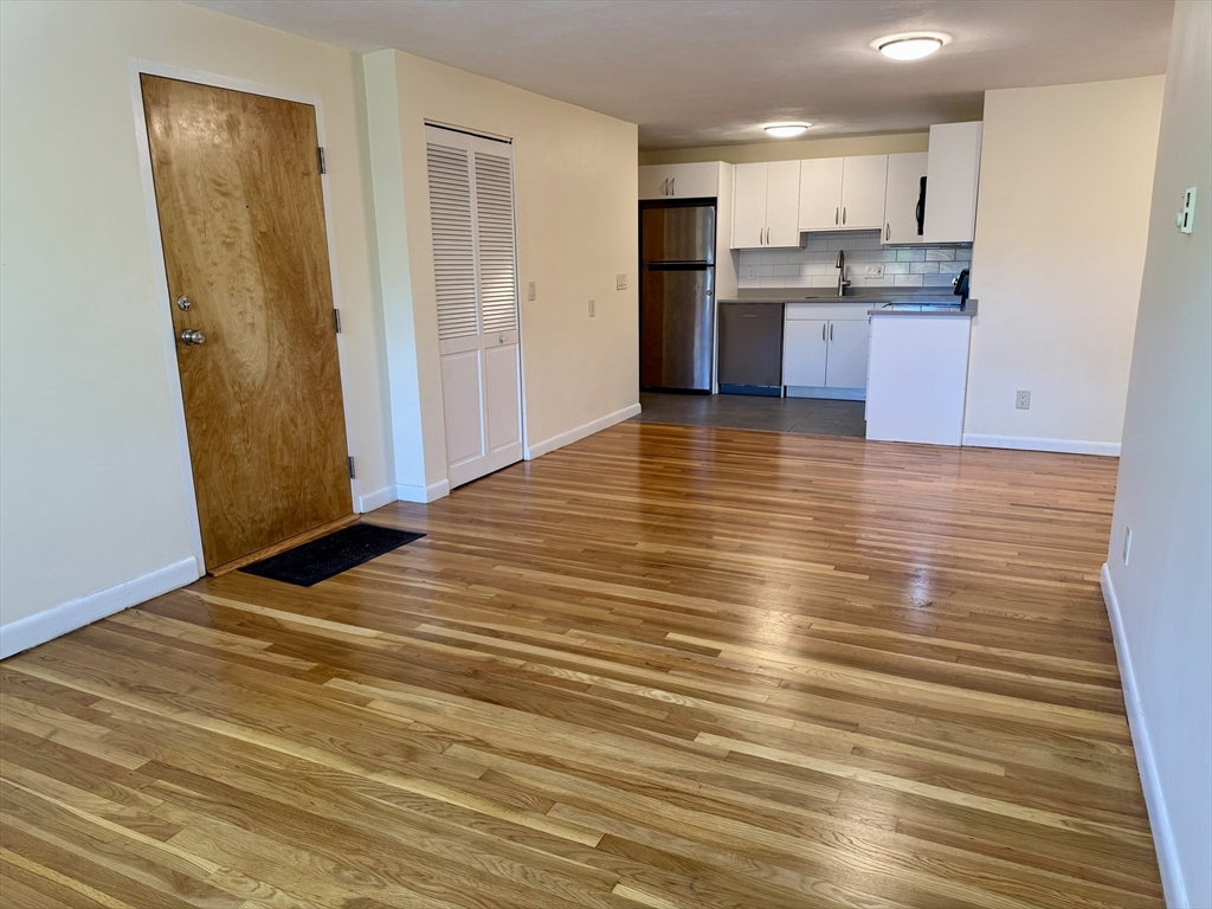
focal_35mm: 24
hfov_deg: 71.6
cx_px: 606
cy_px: 454
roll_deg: +1.0
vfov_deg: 56.8
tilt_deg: -13.8
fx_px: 840
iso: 125
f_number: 1.78
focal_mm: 6.76
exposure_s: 1/60
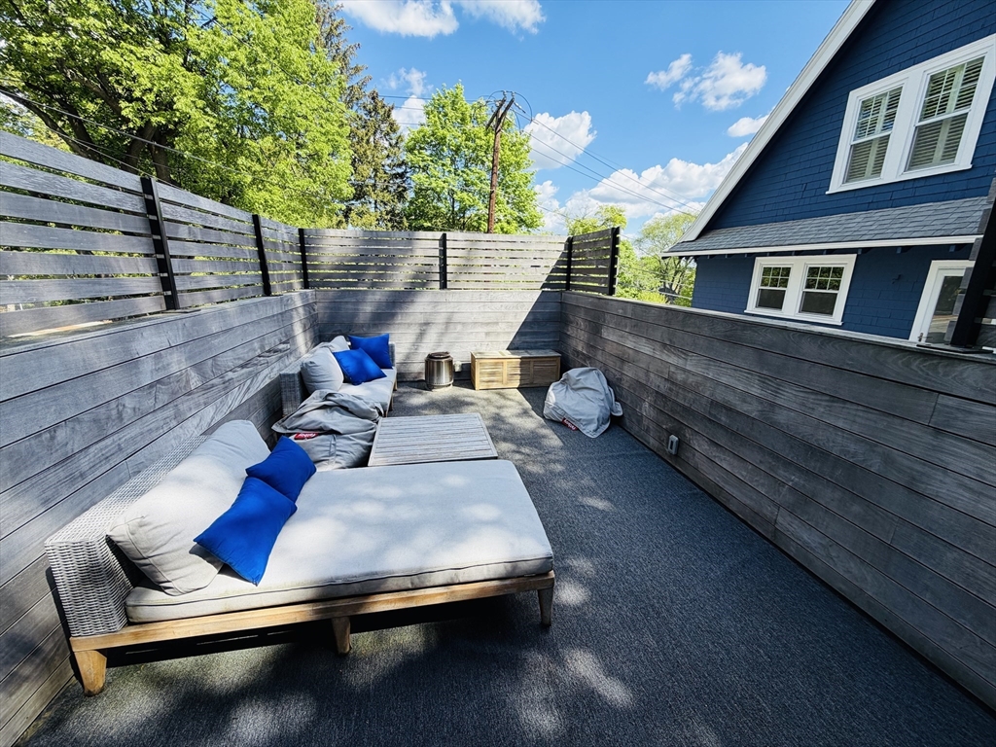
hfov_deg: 102.1
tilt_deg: -15.0
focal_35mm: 14
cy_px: 374
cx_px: 498
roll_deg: -0.7
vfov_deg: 85.7
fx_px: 403
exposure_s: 1/579
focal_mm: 2.22
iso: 40
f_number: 2.2
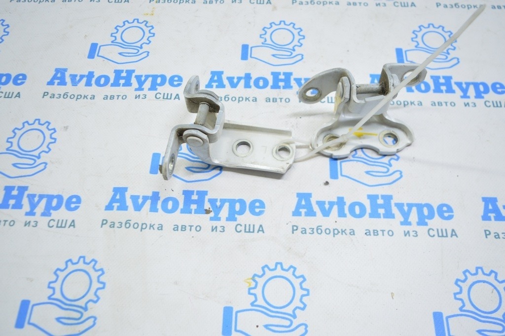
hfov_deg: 57.3
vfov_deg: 39.9
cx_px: 252
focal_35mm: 33
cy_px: 168
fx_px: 463
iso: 400
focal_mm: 22
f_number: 3.8
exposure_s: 1/40
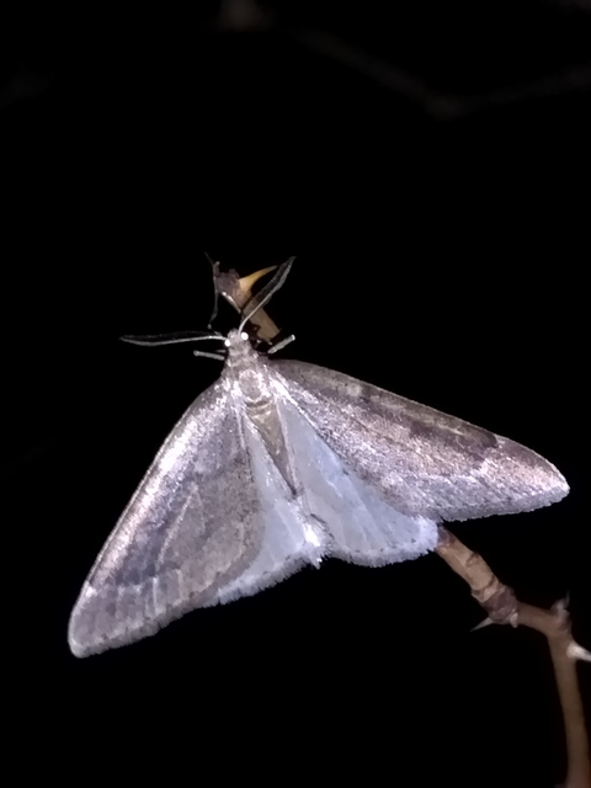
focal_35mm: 27
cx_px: 296
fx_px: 615
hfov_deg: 51.4
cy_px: 394
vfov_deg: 65.3
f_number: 1.79
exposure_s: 1/50
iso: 378
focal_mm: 4.71
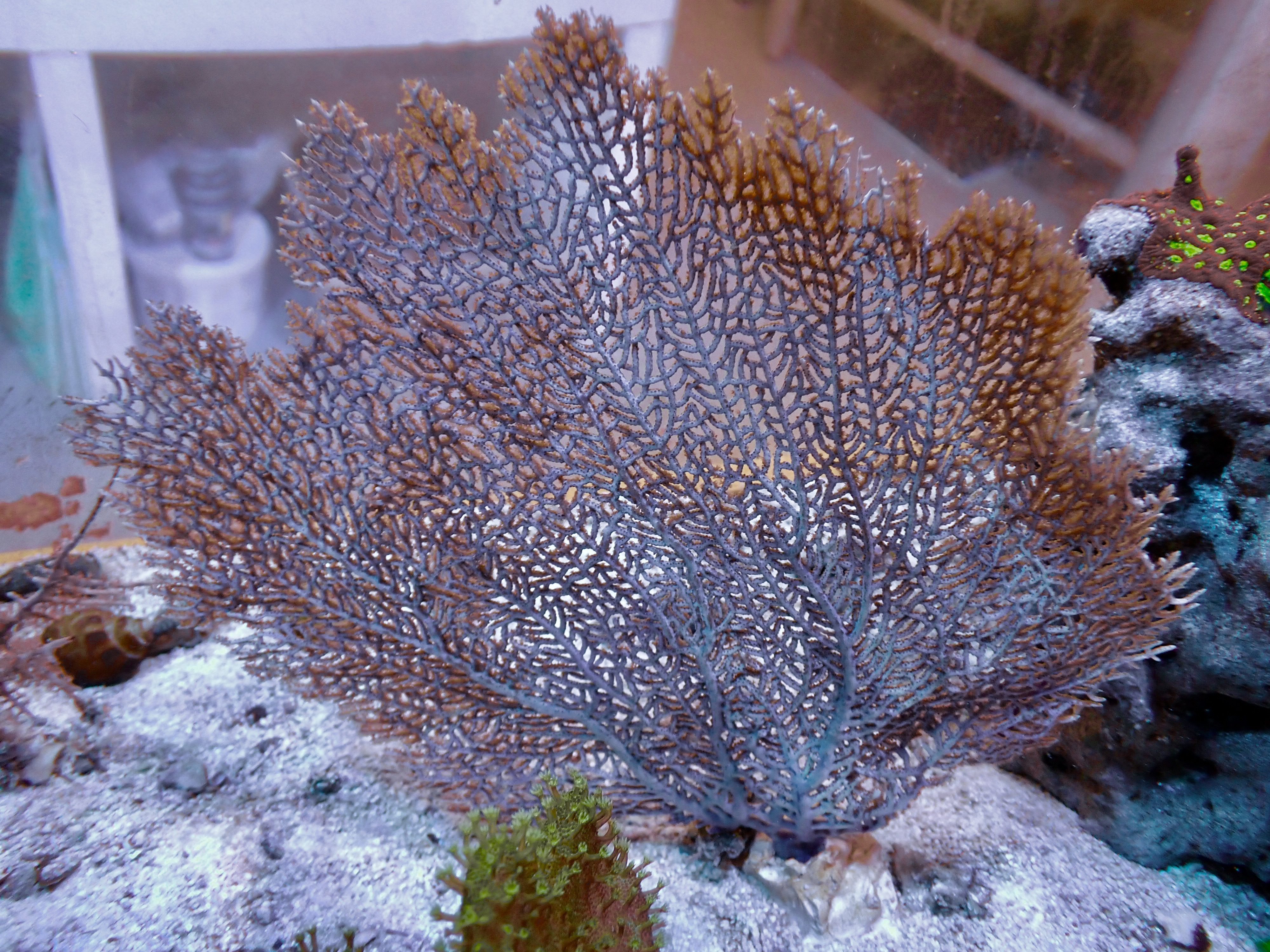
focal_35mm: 30
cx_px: 635
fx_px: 1101
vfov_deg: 46.8
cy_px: 476
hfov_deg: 60.0
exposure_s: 1/60
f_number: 2.3
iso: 200
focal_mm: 5.4
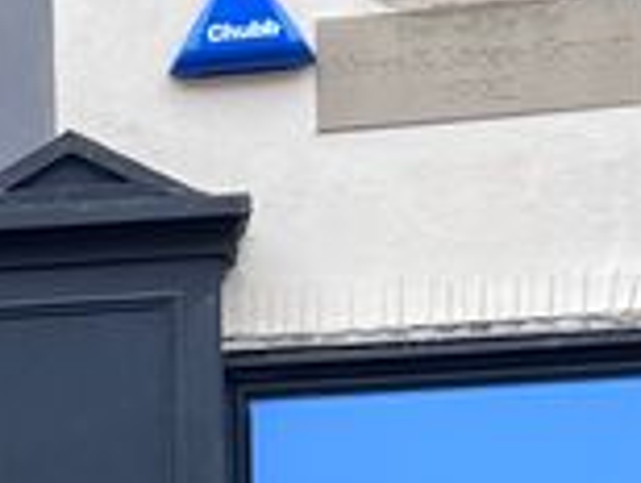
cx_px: -1132
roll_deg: +0.0
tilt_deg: +4.8
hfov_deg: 9.0
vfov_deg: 7.7
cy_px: 843
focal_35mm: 187
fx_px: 3468
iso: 50
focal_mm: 5.7
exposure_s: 1/840
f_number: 1.5
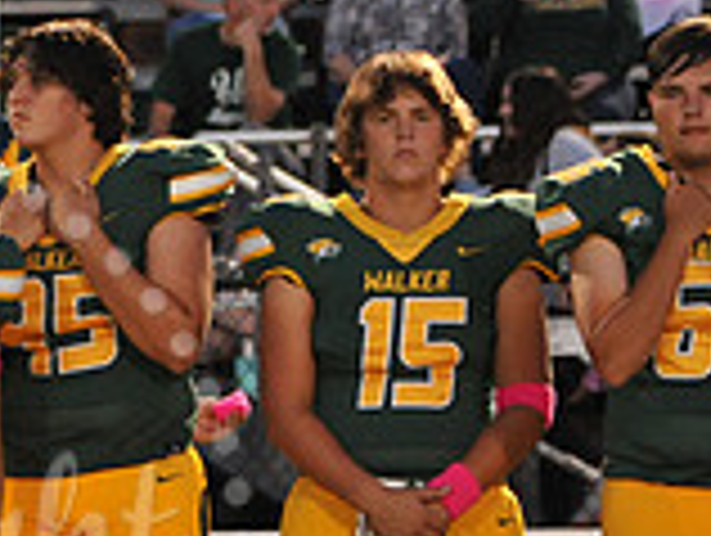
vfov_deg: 2.6
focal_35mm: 564
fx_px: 11602
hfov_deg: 3.5
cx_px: -176
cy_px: 554
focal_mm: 160
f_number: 5
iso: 4000
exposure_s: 1/160
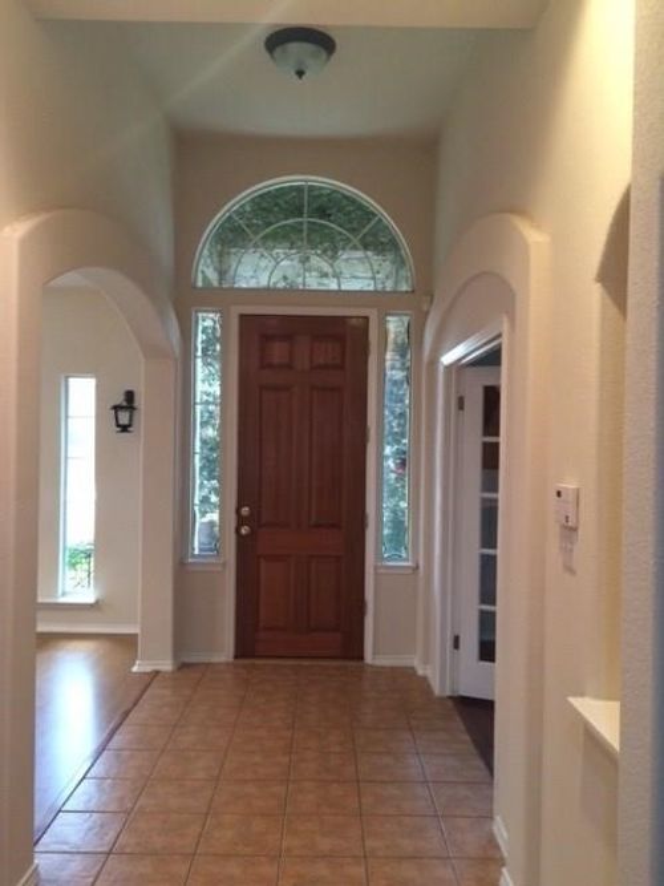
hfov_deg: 48.2
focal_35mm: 29
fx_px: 742
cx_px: 332
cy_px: 443
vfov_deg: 61.7
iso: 200
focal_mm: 4.15
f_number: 2.2
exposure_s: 1/30
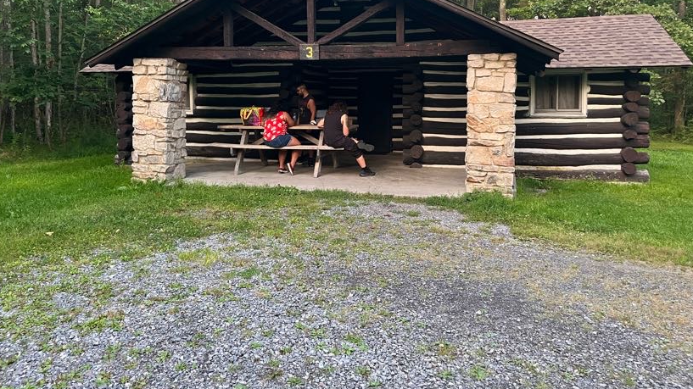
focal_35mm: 29
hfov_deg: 66.1
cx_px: 344
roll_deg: -1.1
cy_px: 133
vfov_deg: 39.7
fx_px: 533
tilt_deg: -4.5
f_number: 1.6
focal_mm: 5.1
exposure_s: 1/60
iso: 320
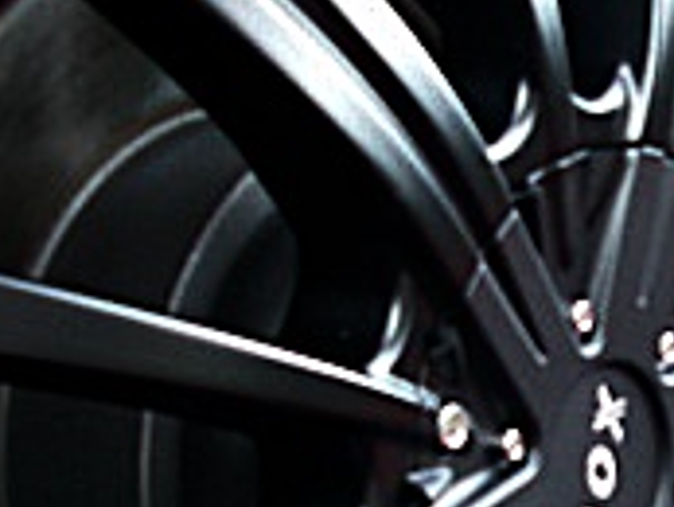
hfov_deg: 14.4
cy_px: 515
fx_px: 2591
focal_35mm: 133
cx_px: 799
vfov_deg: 11.1
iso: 200
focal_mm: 6.3
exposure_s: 1/80
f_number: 2.8
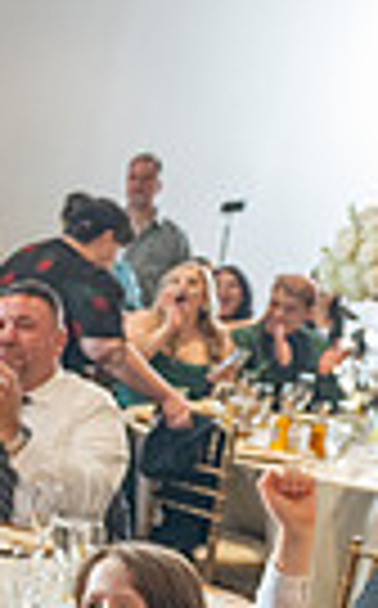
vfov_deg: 19.5
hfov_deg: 11.1
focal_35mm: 105
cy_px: 543
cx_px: -410
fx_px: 1736
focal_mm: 24
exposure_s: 1/200
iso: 800
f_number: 3.5
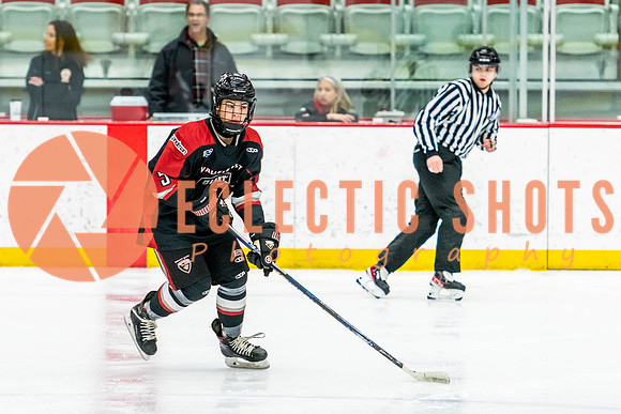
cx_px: 224
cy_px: 207
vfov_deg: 5.7
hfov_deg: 8.6
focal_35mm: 239
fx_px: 4131
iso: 2500
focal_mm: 155
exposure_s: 1/640
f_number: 2.8
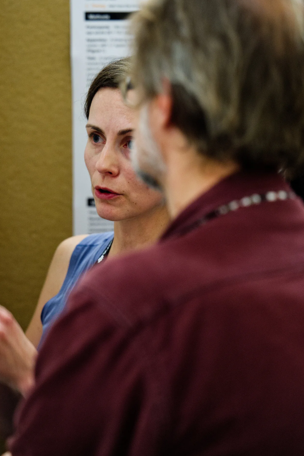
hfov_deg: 10.5
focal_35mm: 131
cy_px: 227
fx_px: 1657
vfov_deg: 15.6
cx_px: 127
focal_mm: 102
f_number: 2.8
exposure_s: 1/50
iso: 2000
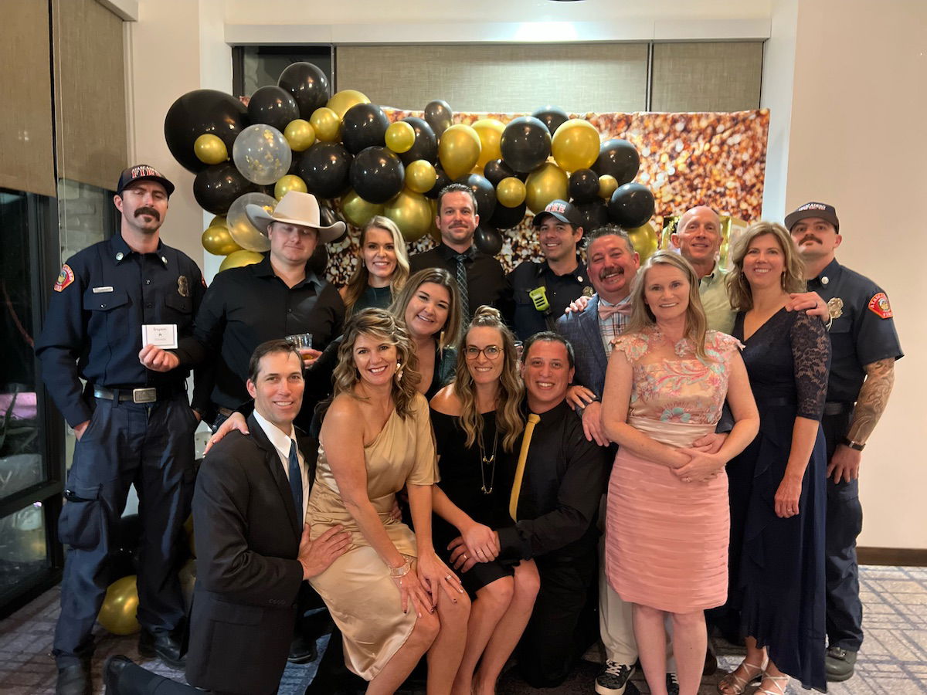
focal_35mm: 26
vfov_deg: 53.1
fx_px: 696
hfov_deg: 67.3
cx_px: 464
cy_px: 348
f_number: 1.5
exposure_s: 1/30
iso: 800
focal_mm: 5.7
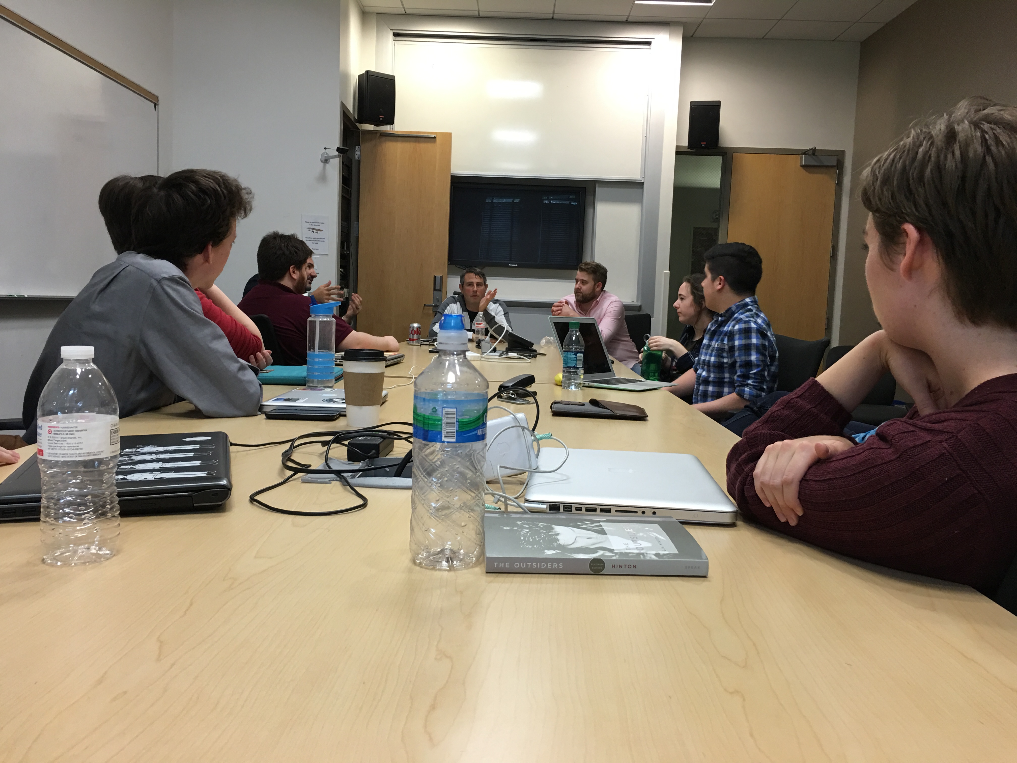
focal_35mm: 29
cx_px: 508
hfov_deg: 61.7
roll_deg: -2.4
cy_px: 382
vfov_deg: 48.2
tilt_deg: -4.2
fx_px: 852
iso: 40
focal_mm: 4.15
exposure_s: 1/15
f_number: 2.2
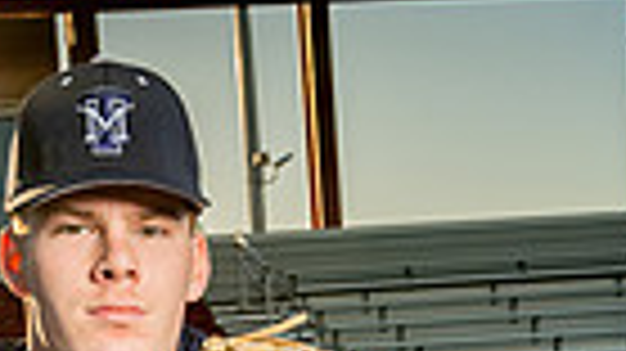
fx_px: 2024
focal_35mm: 122
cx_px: 207
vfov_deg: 8.6
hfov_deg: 17.5
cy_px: 963
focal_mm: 36
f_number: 8
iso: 125
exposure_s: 1/250
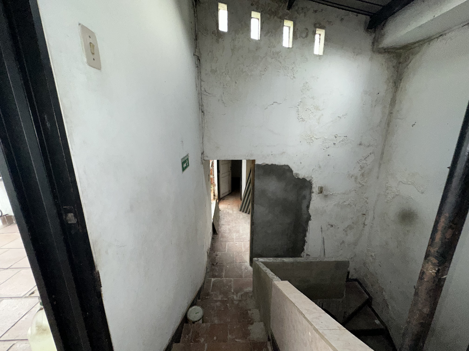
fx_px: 190
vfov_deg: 85.7
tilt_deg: -14.7
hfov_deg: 102.1
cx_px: 234
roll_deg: -1.0
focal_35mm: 14
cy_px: 176
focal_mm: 2.22
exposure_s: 1/95
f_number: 2.2
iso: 160
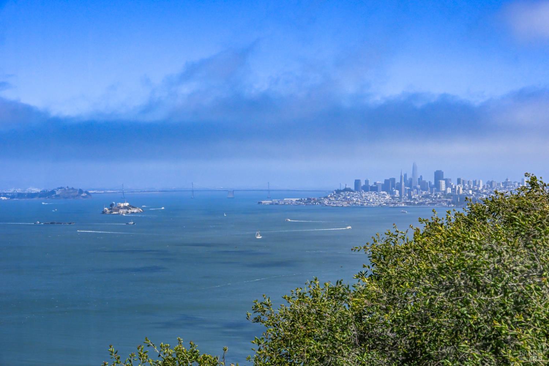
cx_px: 274
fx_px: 1144
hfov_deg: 27.0
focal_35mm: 75
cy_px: 183
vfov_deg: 18.2
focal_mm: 75
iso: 3200
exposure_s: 1/800
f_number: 11
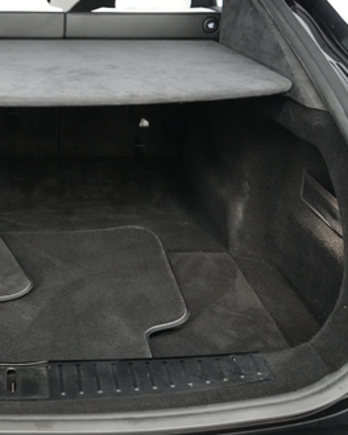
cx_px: 8
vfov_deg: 36.6
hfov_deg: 28.1
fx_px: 657
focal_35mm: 51
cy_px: 194
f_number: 2.8
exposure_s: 1/160
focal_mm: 28
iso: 8000
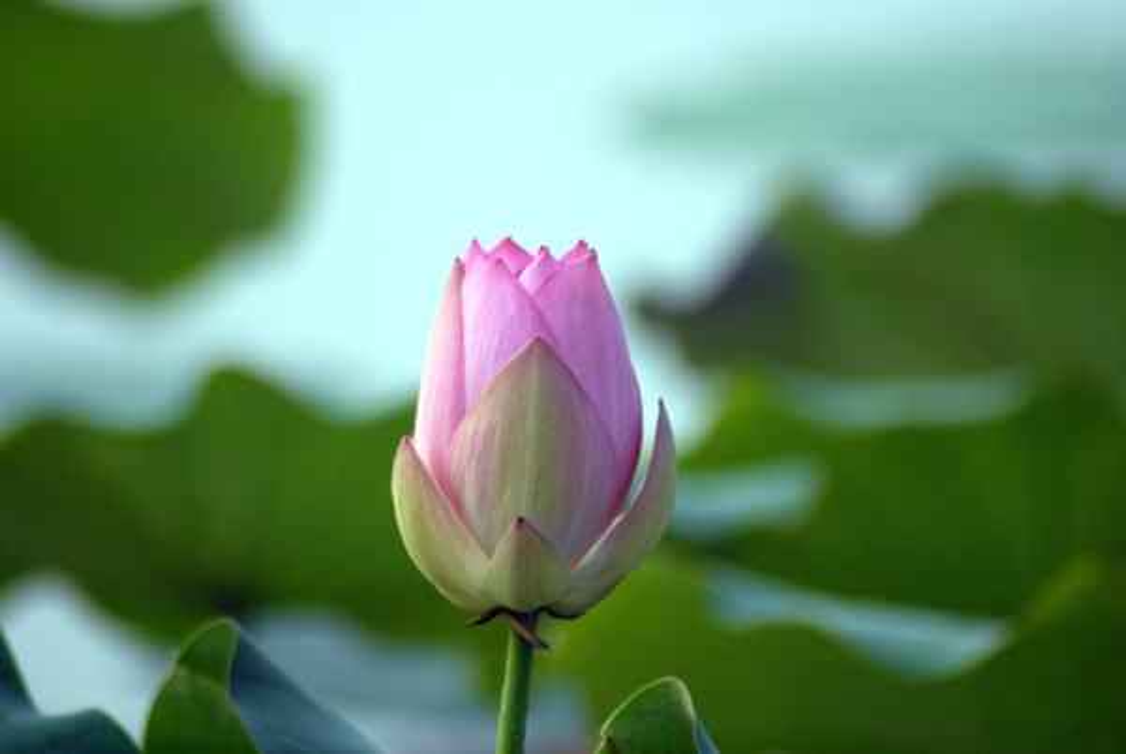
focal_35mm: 450
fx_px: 14096
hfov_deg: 4.6
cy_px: 377
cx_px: 563
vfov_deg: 3.1
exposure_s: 1/320
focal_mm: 300
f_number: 5.6
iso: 400
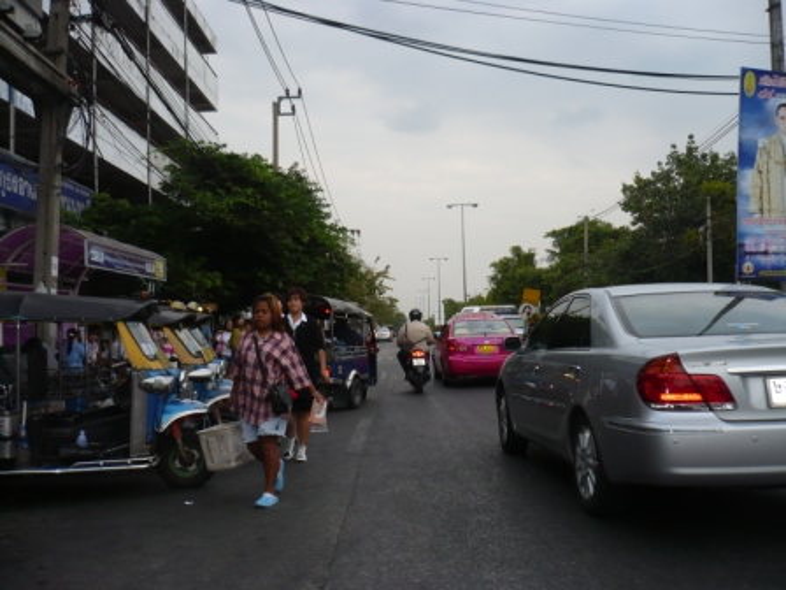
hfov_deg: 52.6
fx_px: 795
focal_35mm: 35
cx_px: 393
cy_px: 295
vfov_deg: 40.7
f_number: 2.8
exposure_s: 1/125
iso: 100
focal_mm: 5.8
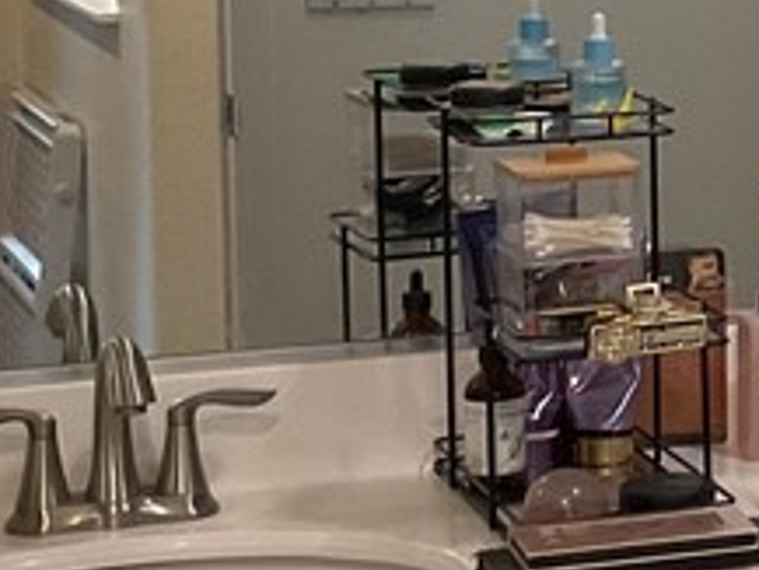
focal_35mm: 137
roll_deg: -0.7
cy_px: 35
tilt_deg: -5.7
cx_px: 1312
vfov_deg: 10.8
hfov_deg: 13.2
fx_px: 3006
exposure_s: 1/60
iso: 160
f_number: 1.8
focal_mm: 3
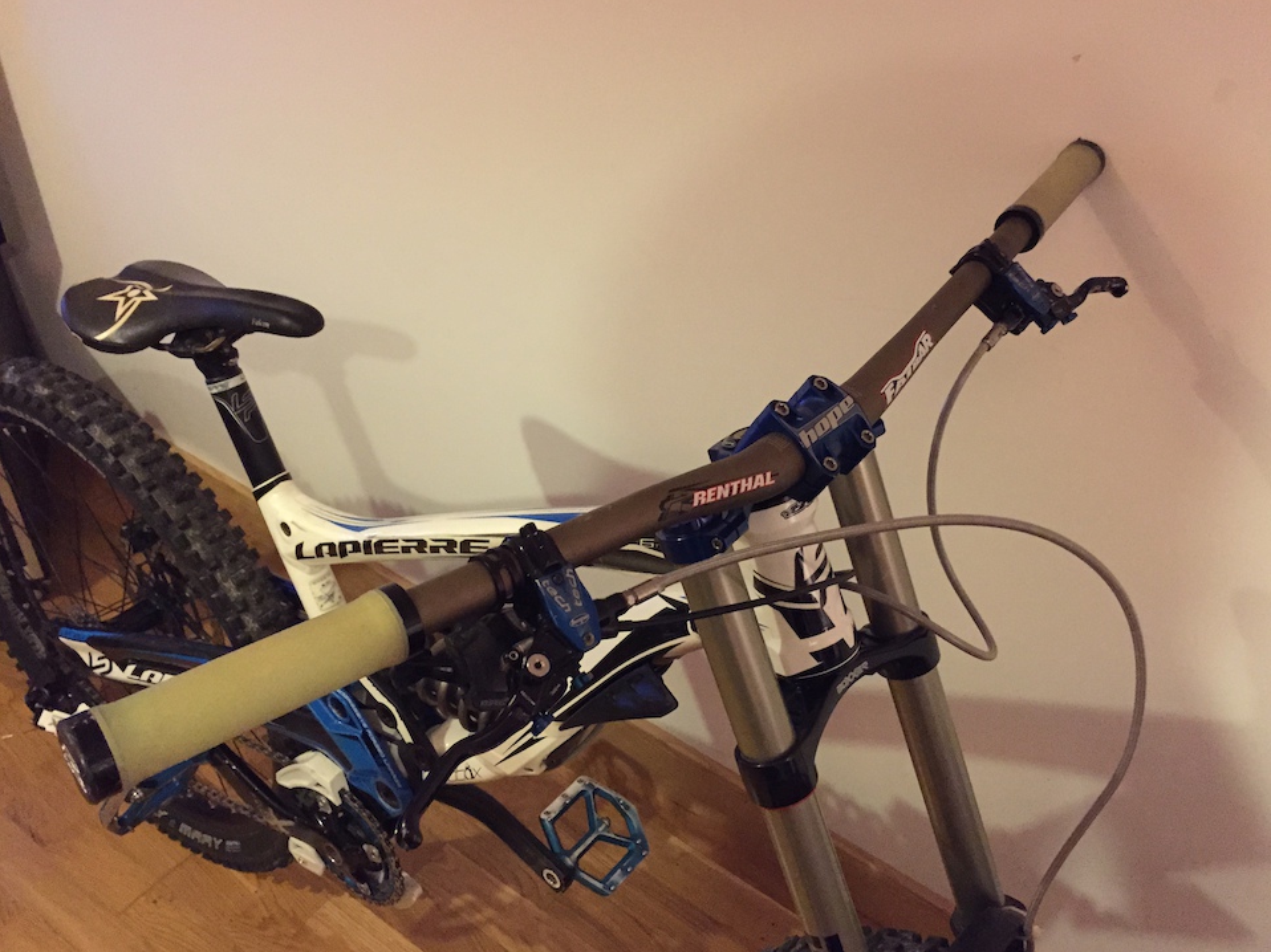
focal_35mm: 31
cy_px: 465
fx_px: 1138
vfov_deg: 45.4
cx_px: 677
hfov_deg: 58.3
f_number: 2.2
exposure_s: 1/15
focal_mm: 4.15
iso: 400
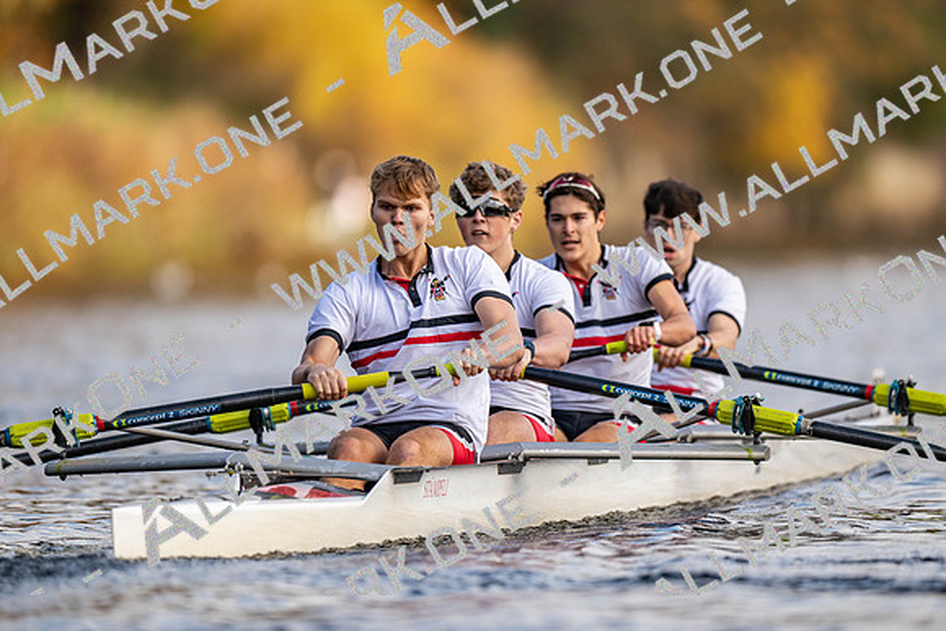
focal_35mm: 600
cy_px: 316
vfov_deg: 2.3
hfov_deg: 3.4
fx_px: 15770
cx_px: 473
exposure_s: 1/2500
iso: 800
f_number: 4
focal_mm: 600
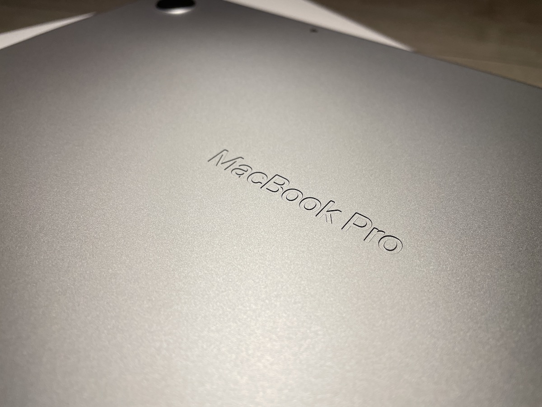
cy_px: 204
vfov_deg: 53.1
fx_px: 407
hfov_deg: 67.3
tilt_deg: -42.2
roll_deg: -0.9
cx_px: 271
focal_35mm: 26
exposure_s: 1/120
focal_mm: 4.2
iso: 100
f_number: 1.6
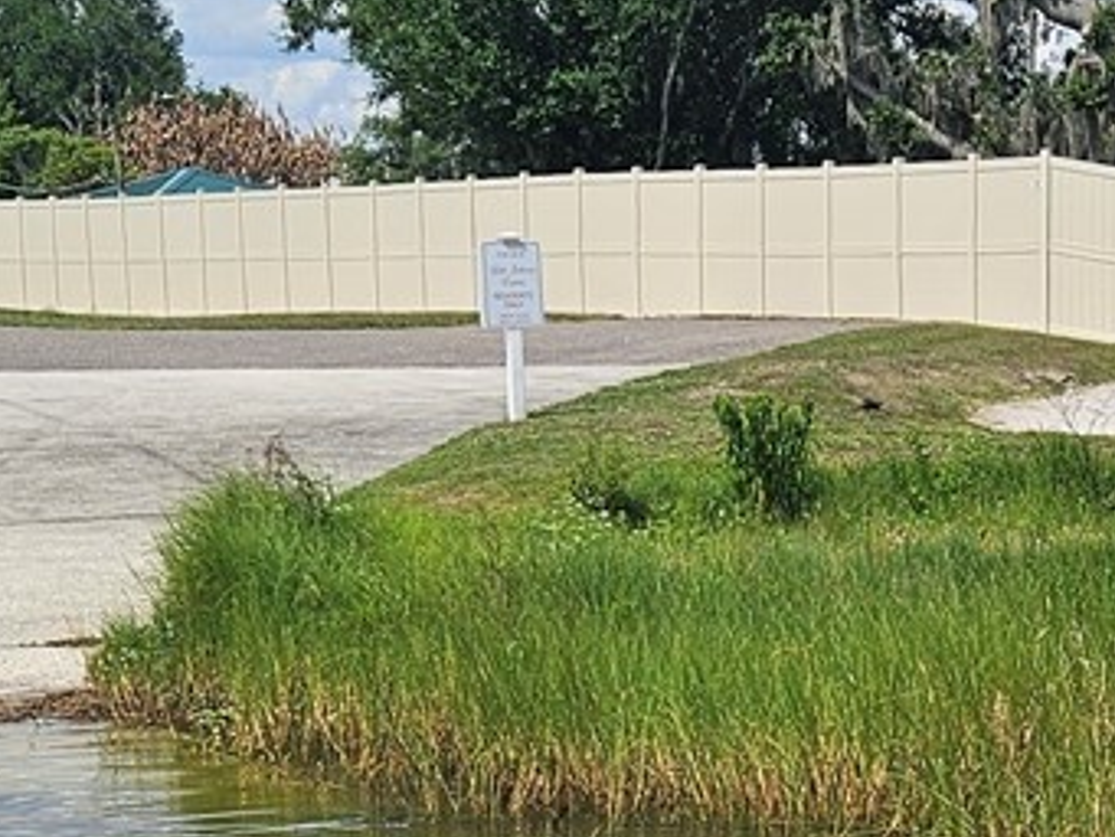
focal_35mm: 108
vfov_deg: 13.1
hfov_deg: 18.0
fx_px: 3480
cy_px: 1154
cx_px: 968
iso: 25
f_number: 1.8
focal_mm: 5.4
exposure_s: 1/2423
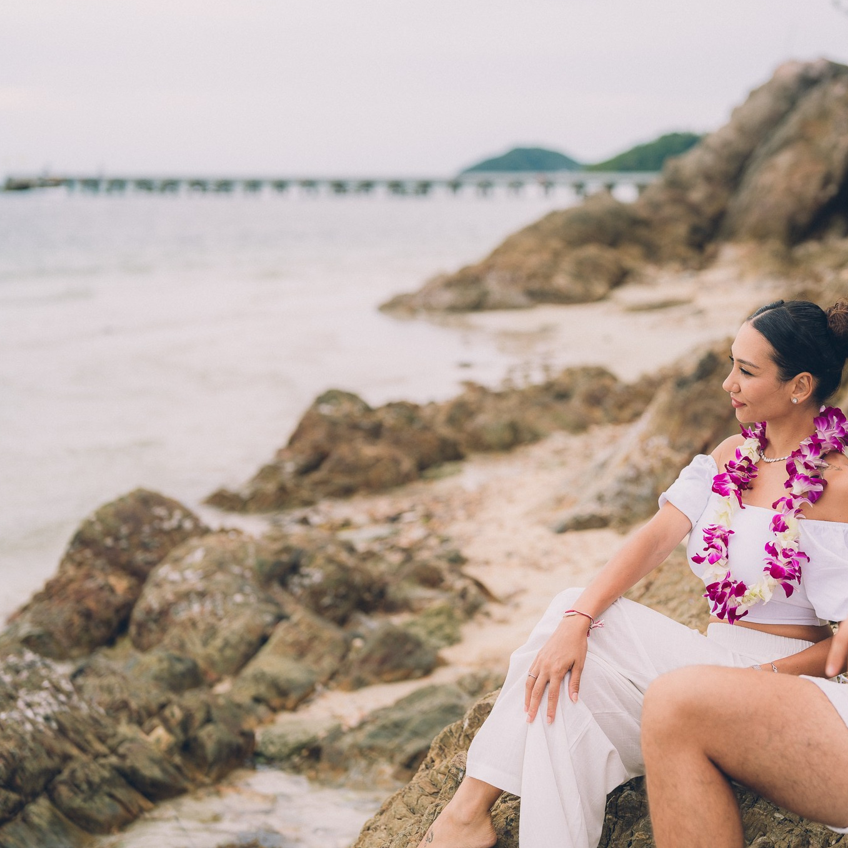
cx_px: 616
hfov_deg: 25.5
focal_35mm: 67
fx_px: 1857
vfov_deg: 25.7
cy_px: 422
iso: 50
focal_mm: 50
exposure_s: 1/250
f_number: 2
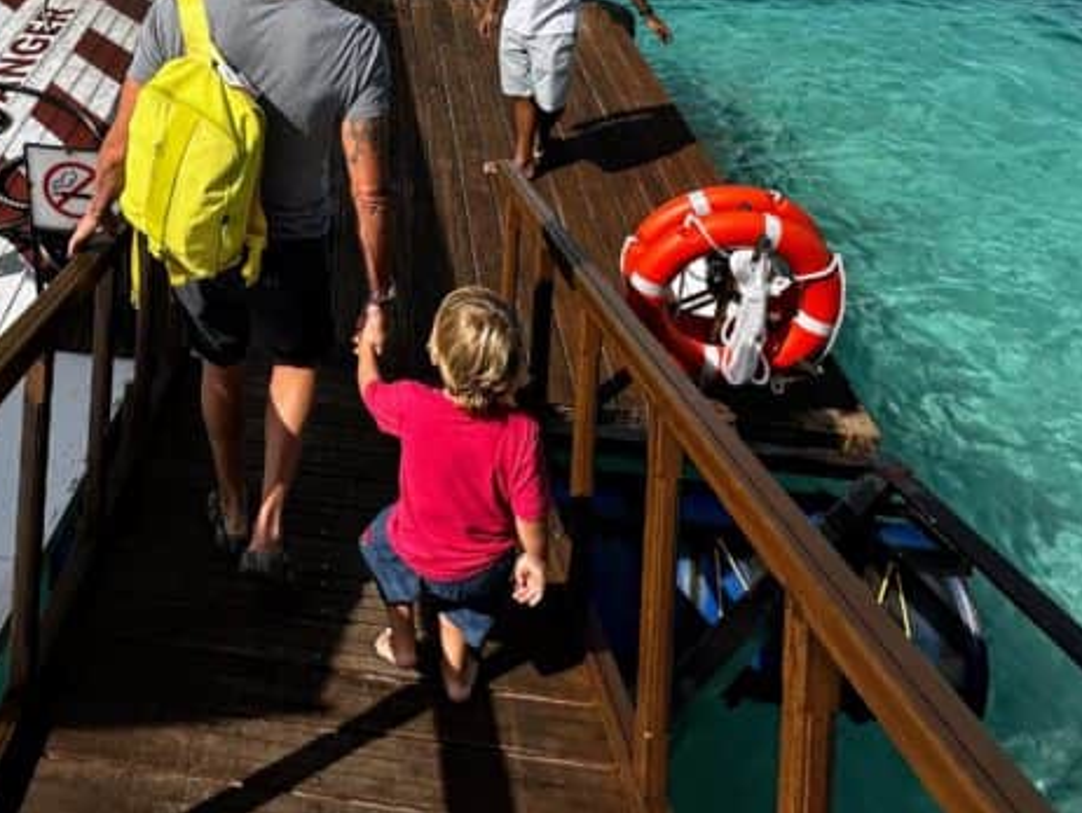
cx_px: 227
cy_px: -9
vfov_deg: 39.7
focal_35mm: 31
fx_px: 969
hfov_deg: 54.6
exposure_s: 1/3125
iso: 50
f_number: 2.2
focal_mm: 2.22
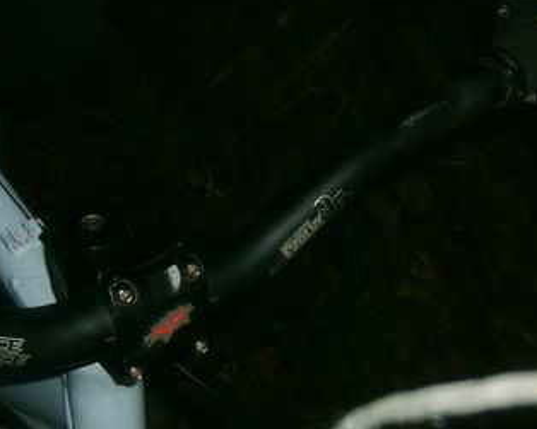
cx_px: 223
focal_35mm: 79
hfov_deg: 24.1
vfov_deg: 19.2
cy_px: 361
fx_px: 1255
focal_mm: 5.8
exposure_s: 1/30
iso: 100
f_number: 2.8
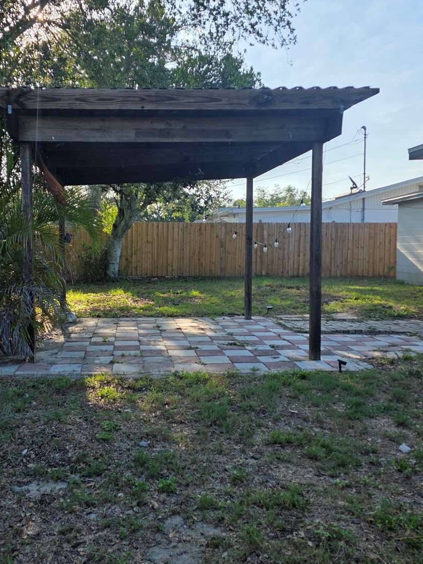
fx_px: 538
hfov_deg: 42.3
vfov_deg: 55.3
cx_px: 140
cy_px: 273
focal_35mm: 33
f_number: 1.7
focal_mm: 6.3
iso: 80
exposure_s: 1/4650
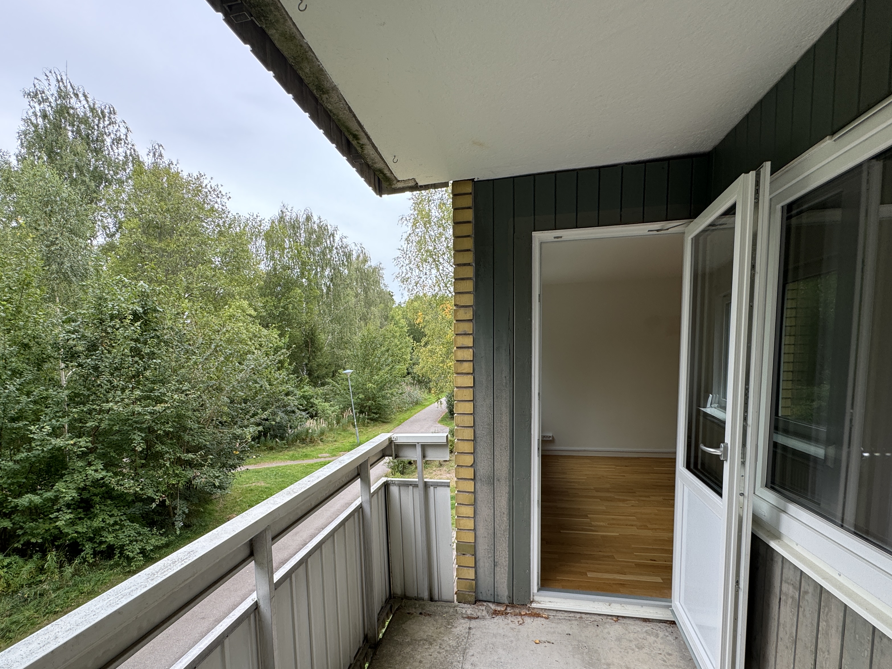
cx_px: 414
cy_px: 401
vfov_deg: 70.9
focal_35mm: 18
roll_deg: +1.2
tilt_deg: -5.1
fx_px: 464
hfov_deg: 87.6
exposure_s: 1/204
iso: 40
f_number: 2.2
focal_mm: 2.22
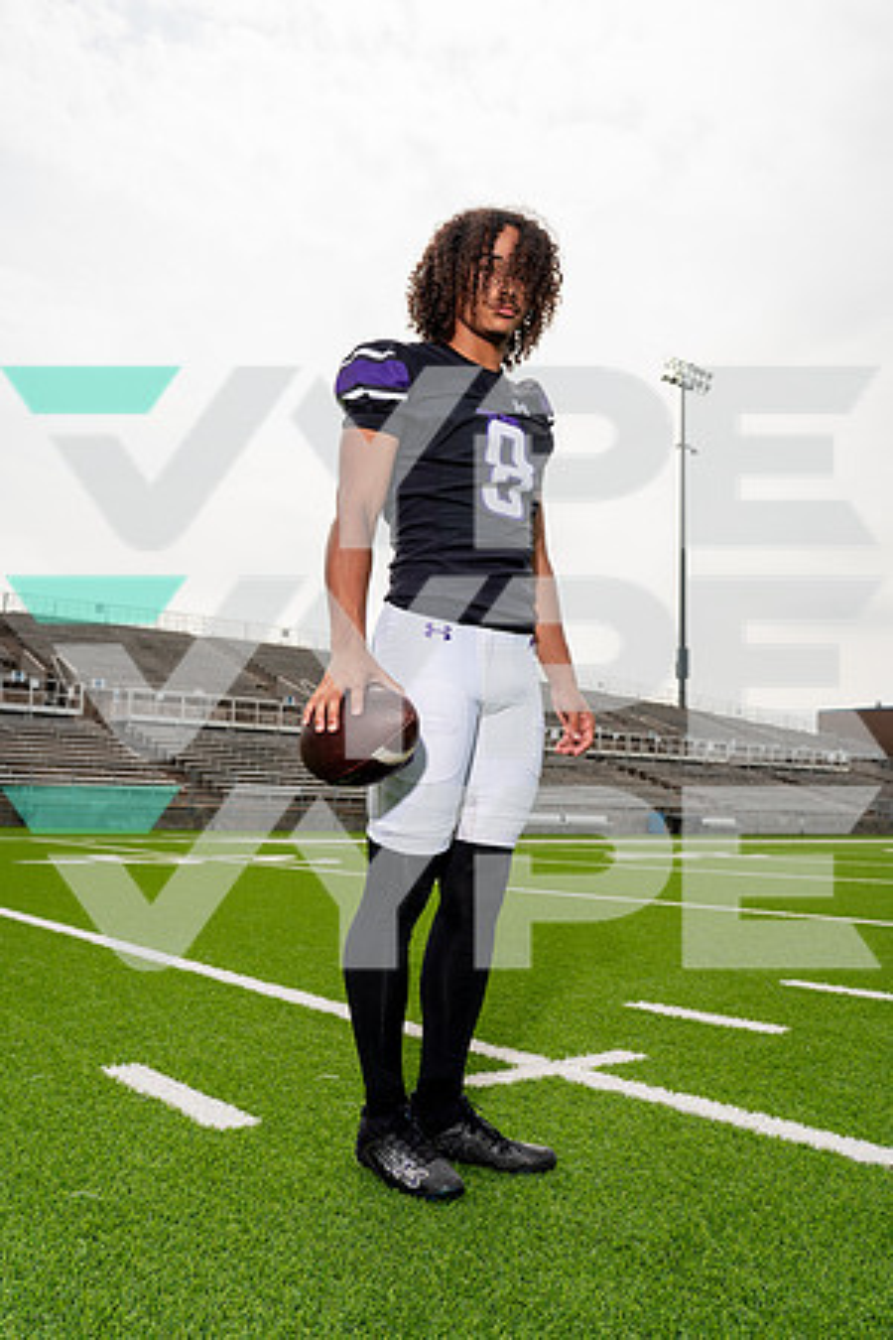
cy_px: 670
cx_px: 446
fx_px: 1116
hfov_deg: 43.6
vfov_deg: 61.9
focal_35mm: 30
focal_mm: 30
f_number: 5.6
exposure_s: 1/640
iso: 100
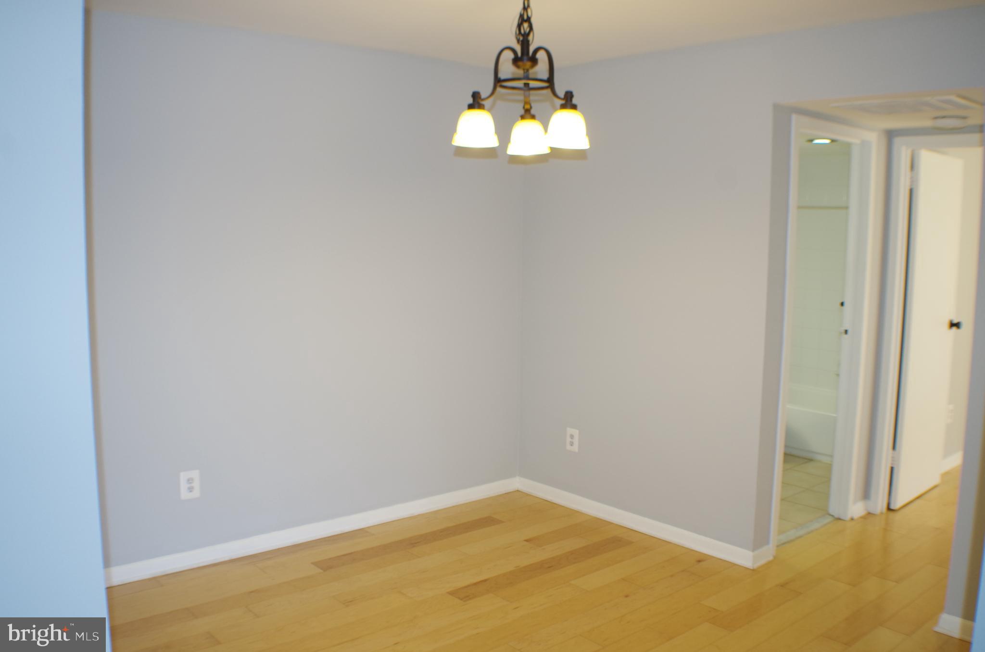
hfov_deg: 49.6
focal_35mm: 39
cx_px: 492
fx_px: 1065
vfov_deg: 34.1
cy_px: 326
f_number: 4
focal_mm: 26.25
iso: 400
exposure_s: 1/50
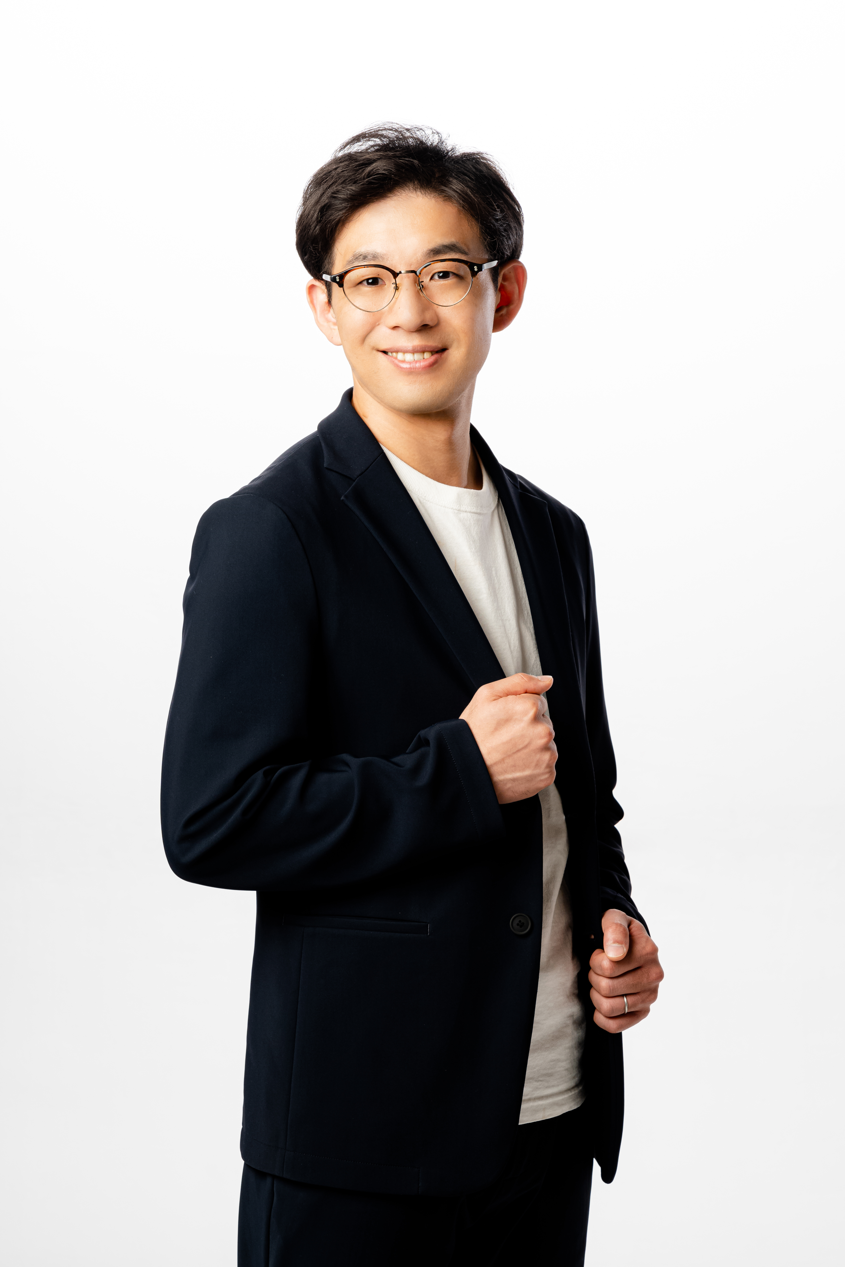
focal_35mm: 100
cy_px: 634
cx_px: 422
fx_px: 3521
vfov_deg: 20.4
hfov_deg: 13.7
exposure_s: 1/125
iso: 200
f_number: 11
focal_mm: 100
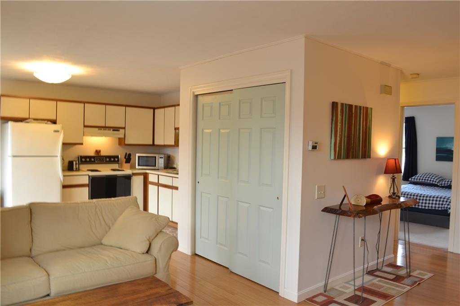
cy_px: 153
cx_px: 230
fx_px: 345
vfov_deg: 47.9
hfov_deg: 67.4
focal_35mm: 27
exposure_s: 1/2
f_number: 8
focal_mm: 18
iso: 100
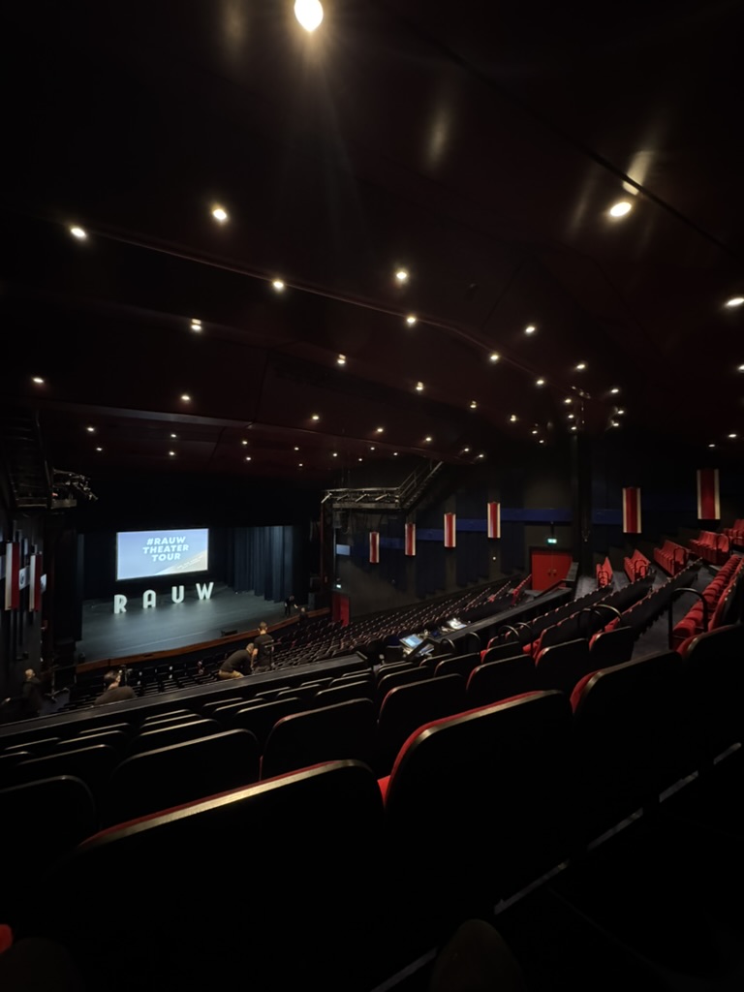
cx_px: 372
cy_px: 496
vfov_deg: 102.1
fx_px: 401
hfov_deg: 85.7
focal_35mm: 14
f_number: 2.2
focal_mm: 2.22
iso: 1600
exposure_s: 1/28
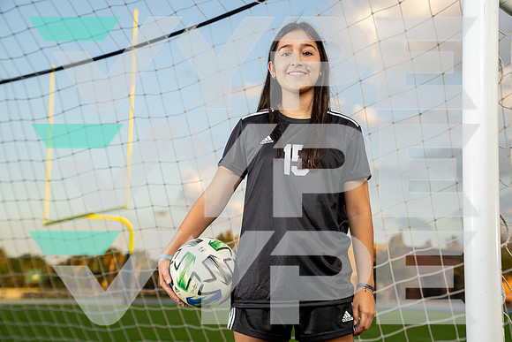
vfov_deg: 25.1
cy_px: 171
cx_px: 256
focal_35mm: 54
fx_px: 768
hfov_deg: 36.9
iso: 160
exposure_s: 1/160
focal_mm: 54
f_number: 4
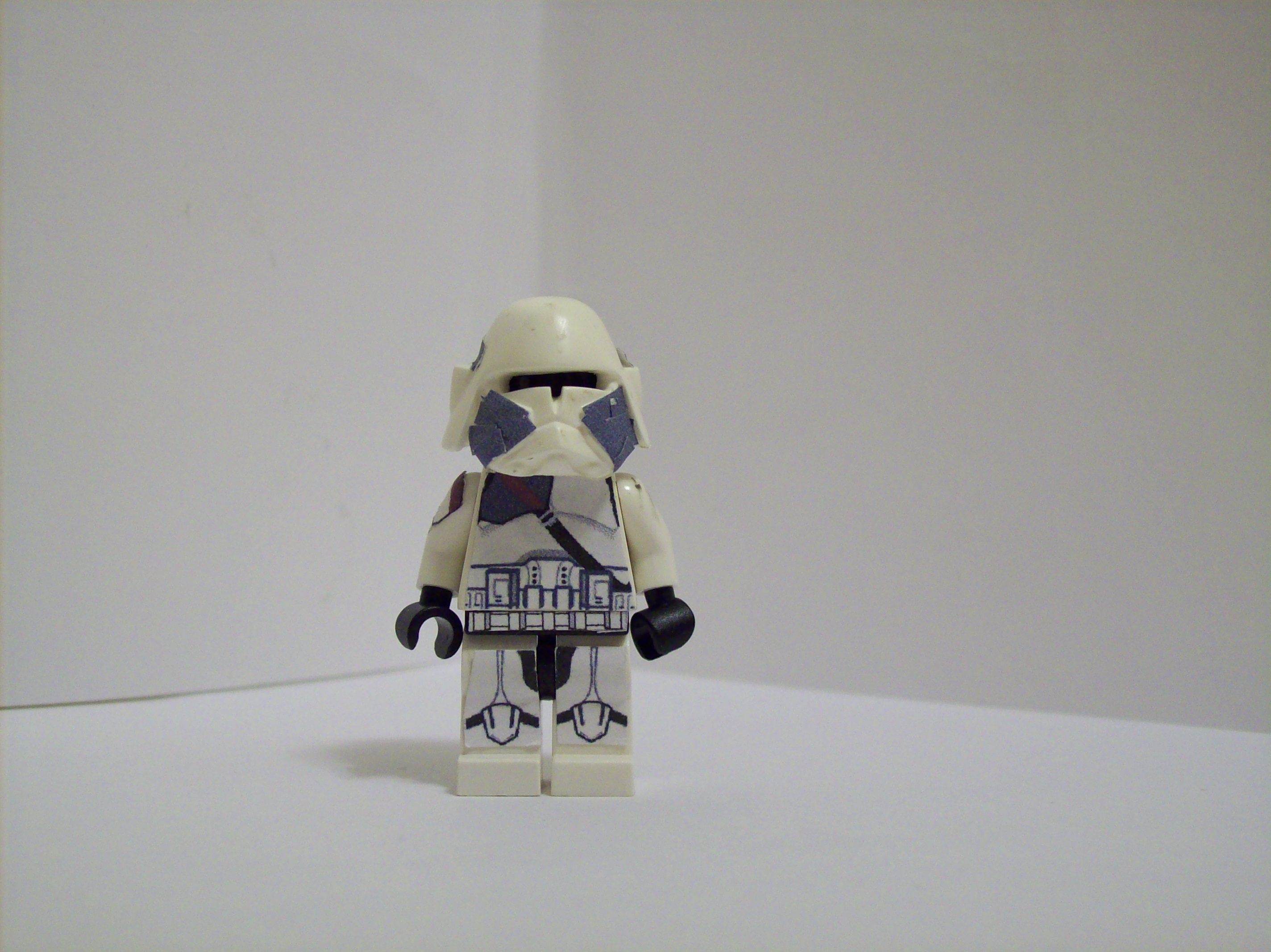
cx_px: 636
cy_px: 476
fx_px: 1652
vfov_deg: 32.2
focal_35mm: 45
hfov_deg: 42.1
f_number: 3
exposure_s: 1/8
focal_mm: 7.6
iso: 171
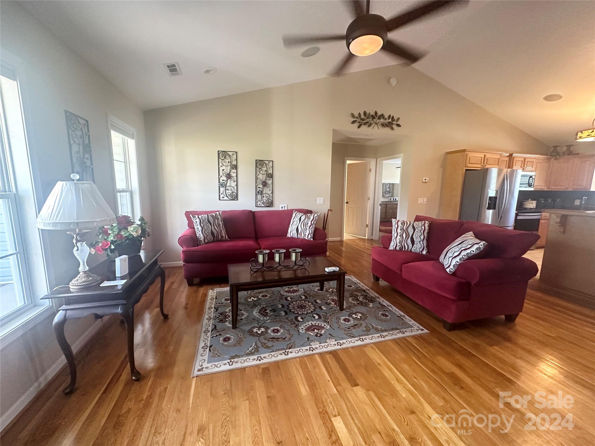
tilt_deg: -8.5
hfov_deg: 102.1
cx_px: 298
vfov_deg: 85.7
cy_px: 223
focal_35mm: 14
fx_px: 241
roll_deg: -0.8
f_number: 2.2
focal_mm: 2.22
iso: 500
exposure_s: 1/60
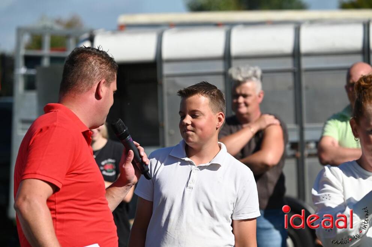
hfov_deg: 9.4
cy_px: 124
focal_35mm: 220
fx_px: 2271
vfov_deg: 6.2
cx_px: 186
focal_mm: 220
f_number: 7.1
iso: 500
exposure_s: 1/3200
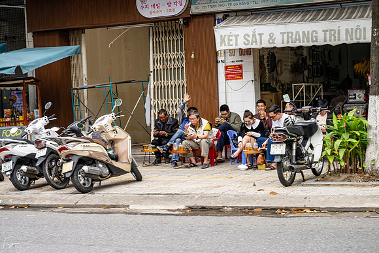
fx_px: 737
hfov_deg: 28.8
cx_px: 190
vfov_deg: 19.5
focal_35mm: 70
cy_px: 126
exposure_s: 1/320
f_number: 8
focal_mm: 70
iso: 1100
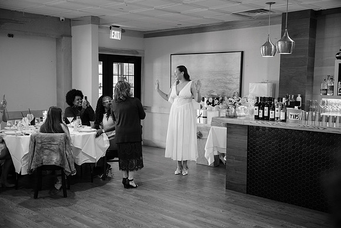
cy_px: 114
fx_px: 398
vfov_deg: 31.9
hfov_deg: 46.4
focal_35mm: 42
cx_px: 170
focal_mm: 42
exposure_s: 1/125
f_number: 2.8
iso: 2200
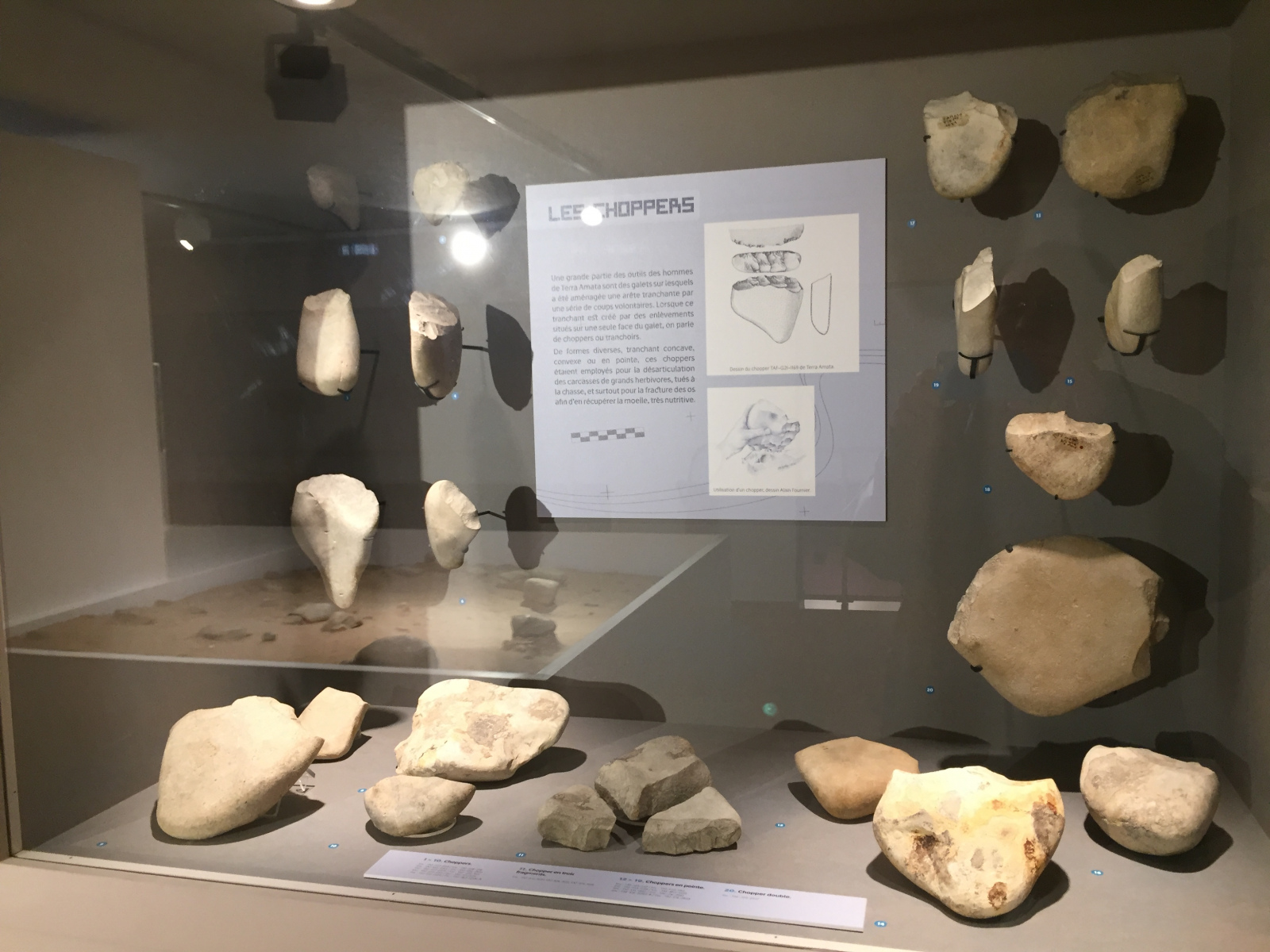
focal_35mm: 29
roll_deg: +1.5
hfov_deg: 61.7
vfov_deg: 48.2
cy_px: 476
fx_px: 1064
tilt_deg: -4.7
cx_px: 635
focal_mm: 4.15
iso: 125
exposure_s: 1/33
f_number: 2.2
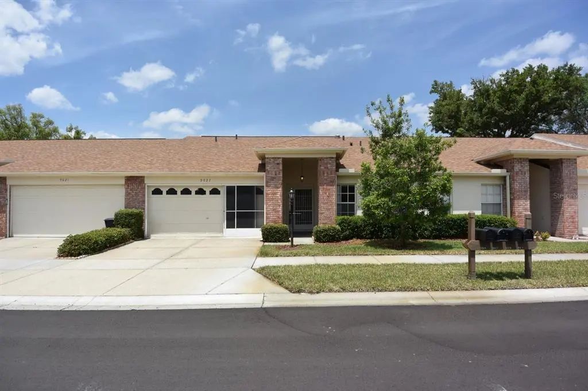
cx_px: 294
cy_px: 196
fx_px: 294
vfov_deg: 67.3
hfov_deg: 90.0
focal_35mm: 18
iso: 160
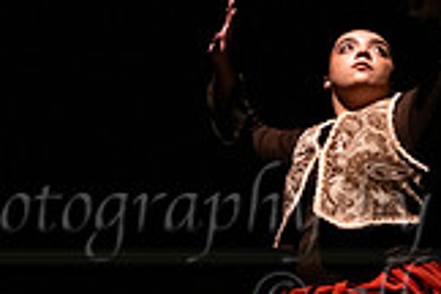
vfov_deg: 5.1
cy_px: 252
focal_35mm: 269
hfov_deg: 7.6
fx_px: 3295
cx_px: 550
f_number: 4
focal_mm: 75
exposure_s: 1/400
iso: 4000
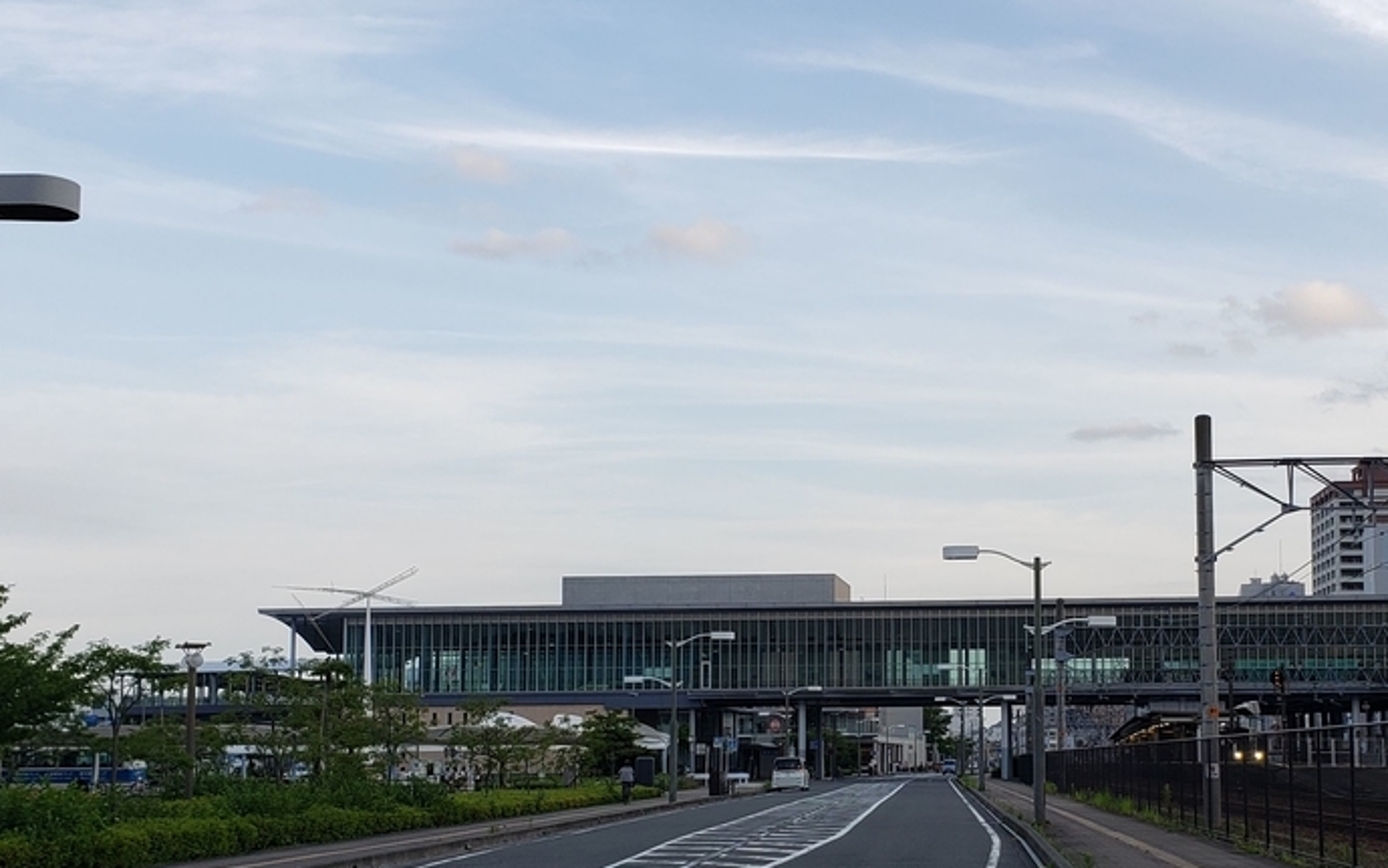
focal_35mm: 48
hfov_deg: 41.1
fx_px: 1816
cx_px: 957
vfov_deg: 26.7
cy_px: 574
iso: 50
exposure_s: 1/407
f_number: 2.4
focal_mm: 4.3
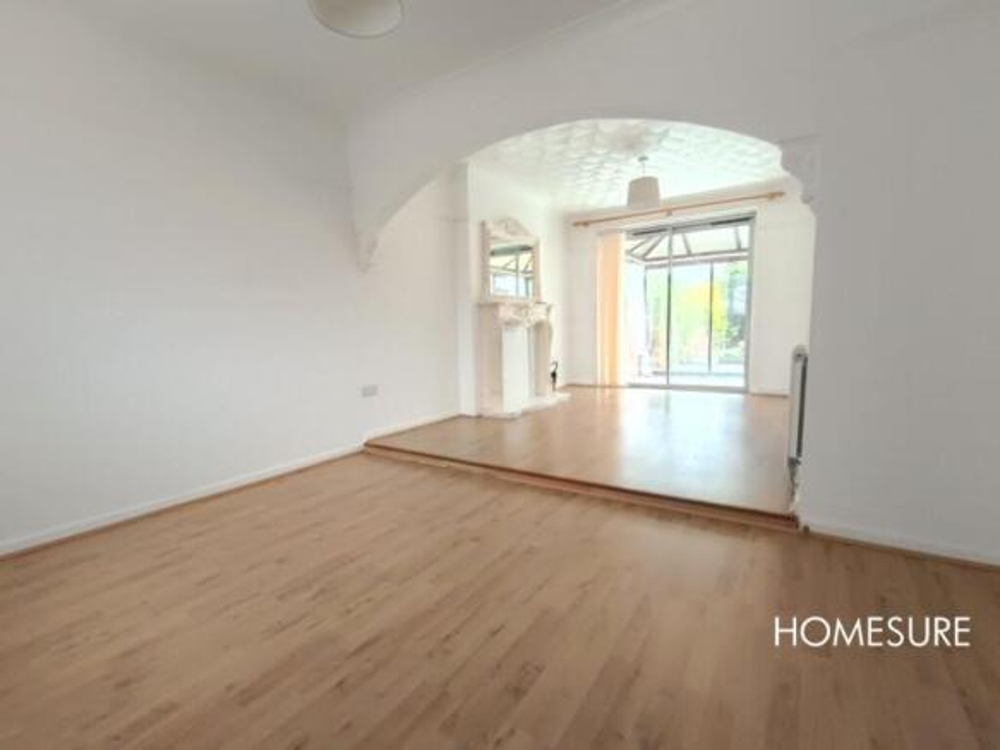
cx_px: 500
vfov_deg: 78.1
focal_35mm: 16
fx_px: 462
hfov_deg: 94.5
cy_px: 375
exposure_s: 1/50
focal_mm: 2.78
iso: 200
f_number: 2.2
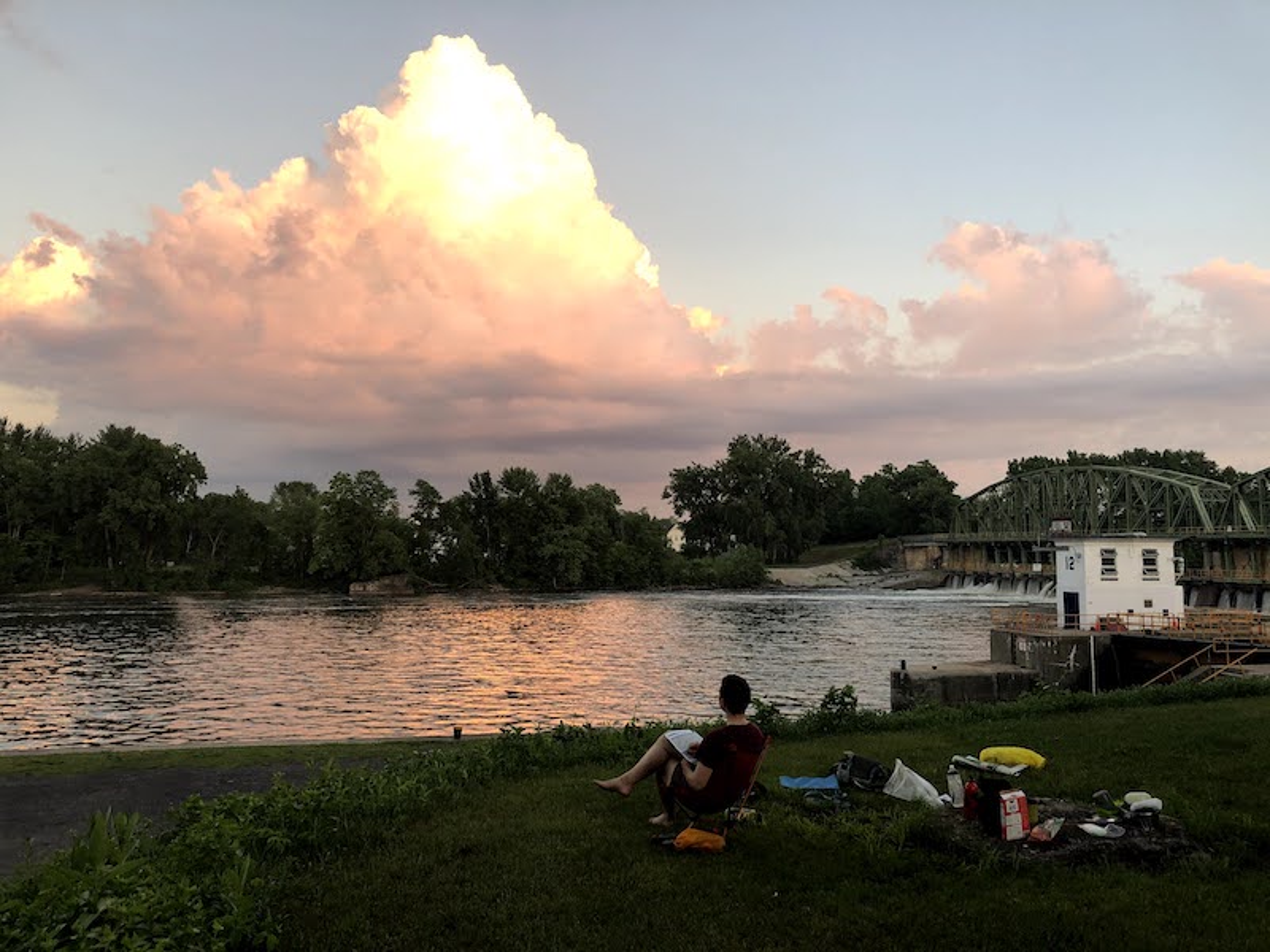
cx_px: 635
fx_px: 1027
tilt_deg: +3.3
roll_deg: +0.1
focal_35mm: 28
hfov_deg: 63.4
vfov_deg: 49.7
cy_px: 476
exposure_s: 1/120
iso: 32
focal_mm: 3.99
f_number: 1.8
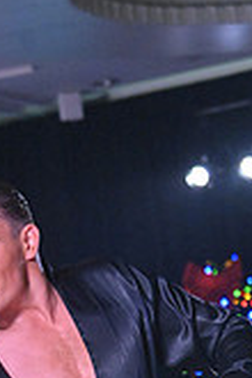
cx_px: -47
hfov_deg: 4.5
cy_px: 598
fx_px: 3181
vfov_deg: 6.7
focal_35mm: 303
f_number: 5.6
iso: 6400
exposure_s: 1/400
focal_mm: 86
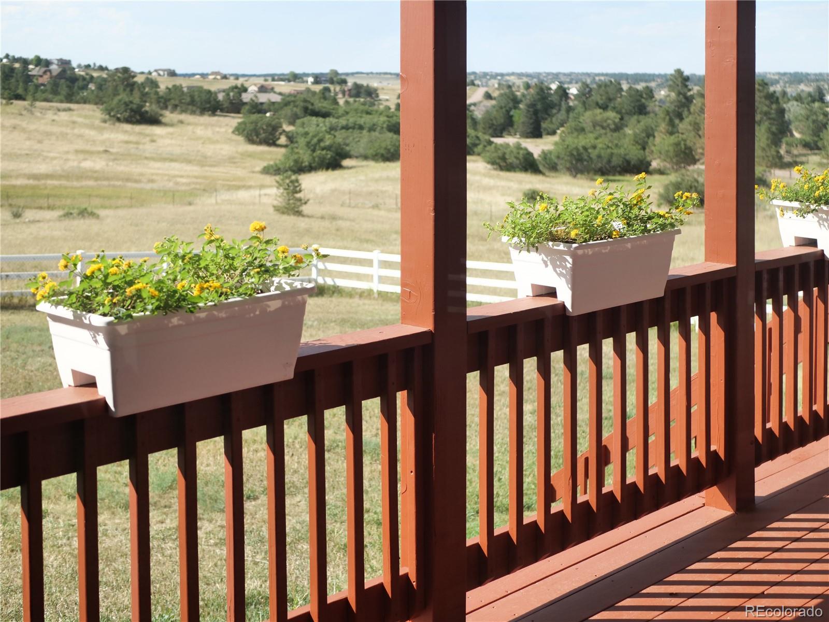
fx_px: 1197
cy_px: 311
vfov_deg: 29.1
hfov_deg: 38.2
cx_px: 414
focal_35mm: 50
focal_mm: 25
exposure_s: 1/2500
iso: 400
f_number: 2.8
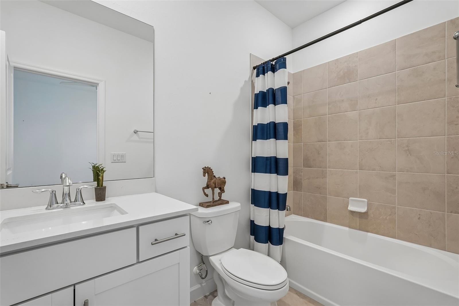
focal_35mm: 16
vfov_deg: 73.7
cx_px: 230
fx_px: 204
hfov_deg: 96.7
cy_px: 153
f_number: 8
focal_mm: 16
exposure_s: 1/13
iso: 400
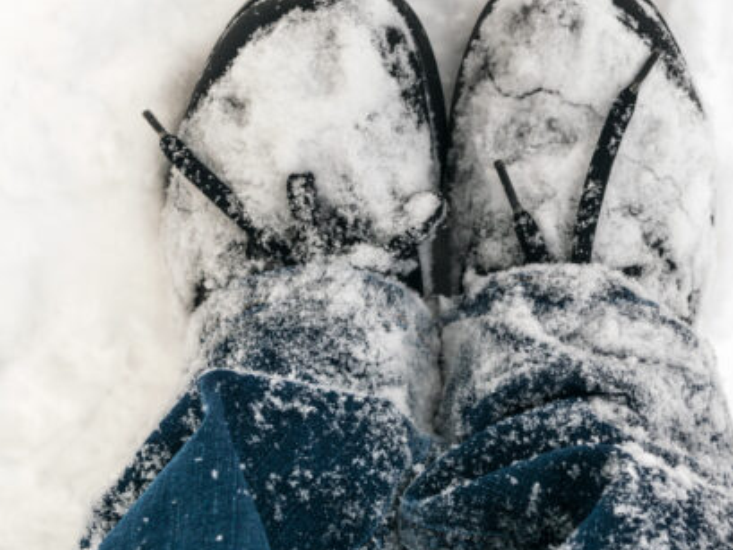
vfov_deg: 16.0
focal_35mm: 92
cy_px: 156
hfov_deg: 21.2
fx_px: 1949
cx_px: 473
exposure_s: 1/200
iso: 100
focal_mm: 34
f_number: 7.1
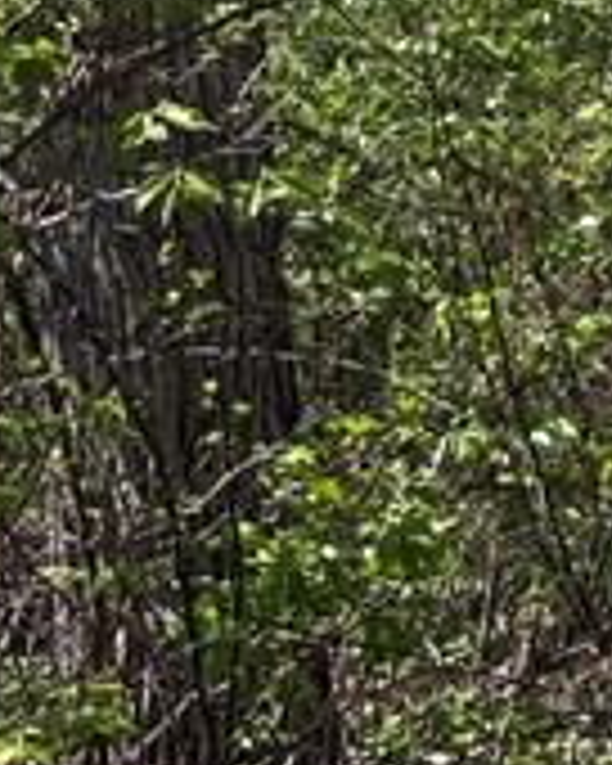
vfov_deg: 12.4
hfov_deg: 8.1
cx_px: 2020
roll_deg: -1.5
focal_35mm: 153
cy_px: -108
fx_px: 3464
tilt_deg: +4.6
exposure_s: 1/1295
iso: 50
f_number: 1.6
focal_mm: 5.96
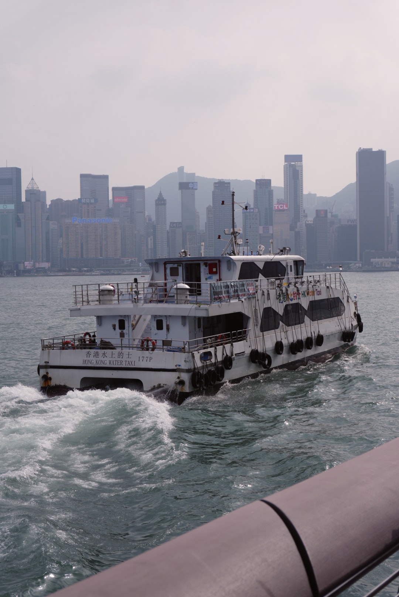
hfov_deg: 23.8
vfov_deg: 35.0
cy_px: 298
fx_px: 946
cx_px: 200
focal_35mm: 57
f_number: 8
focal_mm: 38
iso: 80
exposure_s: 1/400
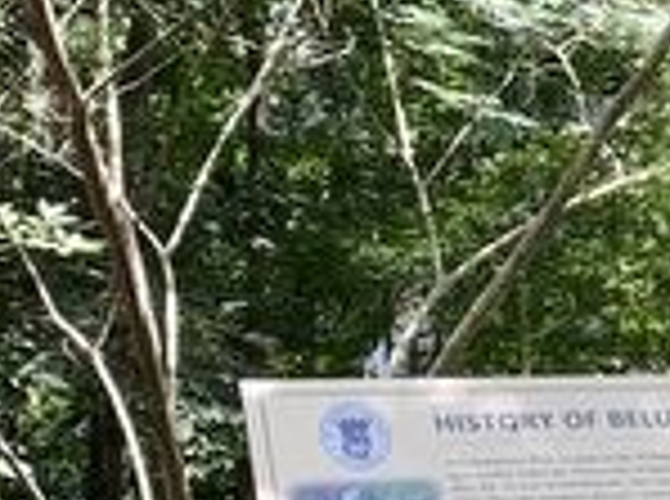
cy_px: 221
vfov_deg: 10.5
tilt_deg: -1.5
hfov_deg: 12.5
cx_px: 1327
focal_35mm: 140
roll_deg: -2.7
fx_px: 2703
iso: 25
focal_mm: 4.25
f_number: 1.8
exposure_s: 1/214
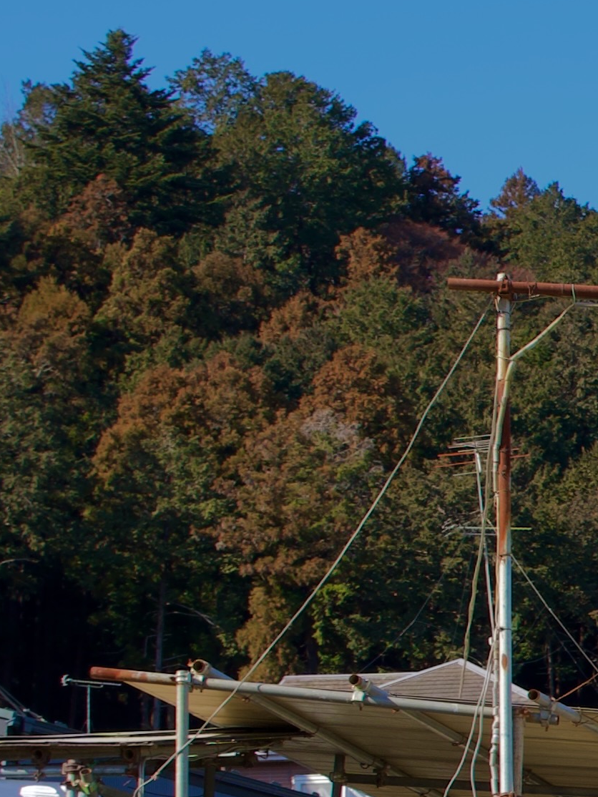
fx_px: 3845
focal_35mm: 167
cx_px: 1479
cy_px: 831
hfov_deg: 8.1
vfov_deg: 11.7
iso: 100
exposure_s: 1/160
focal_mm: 28
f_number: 8
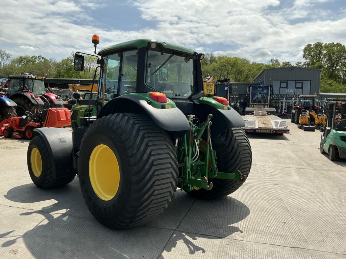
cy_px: 130
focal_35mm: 28
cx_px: 173
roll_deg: -3.9
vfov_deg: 49.7
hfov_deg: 63.4
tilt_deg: -3.0
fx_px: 280
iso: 25
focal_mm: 3
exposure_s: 1/2320
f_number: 1.8
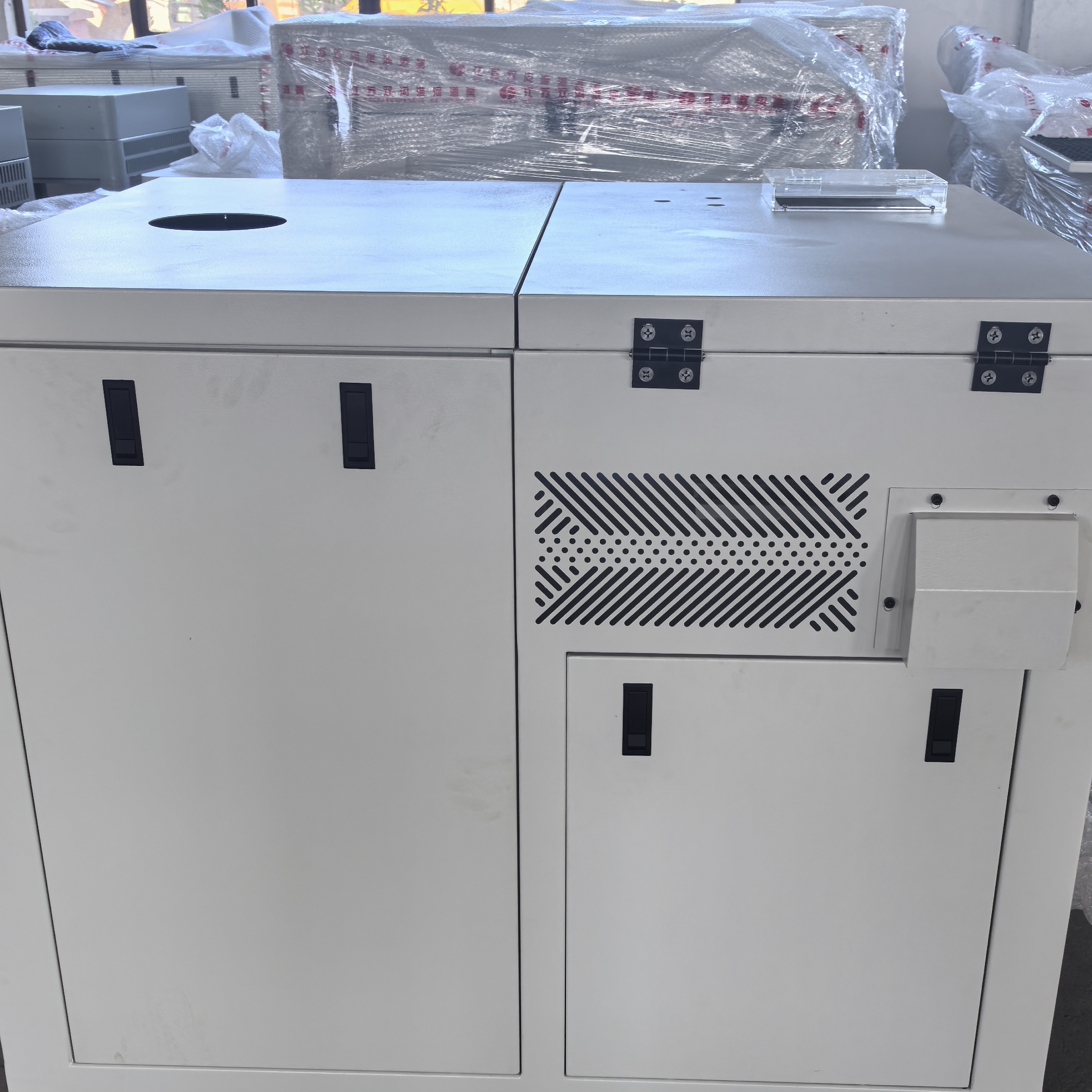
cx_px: 571
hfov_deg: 39.2
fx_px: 1535
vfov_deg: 38.7
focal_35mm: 43
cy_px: 742
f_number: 2
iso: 50
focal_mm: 5.75
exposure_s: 1/169
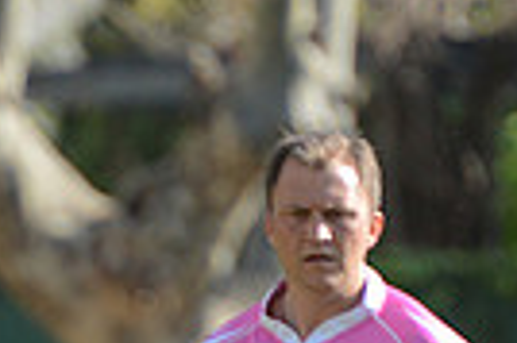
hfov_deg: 1.7
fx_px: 17384
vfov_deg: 1.1
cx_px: -394
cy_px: 696
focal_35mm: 1212
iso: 320
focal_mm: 280
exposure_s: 1/800
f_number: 4
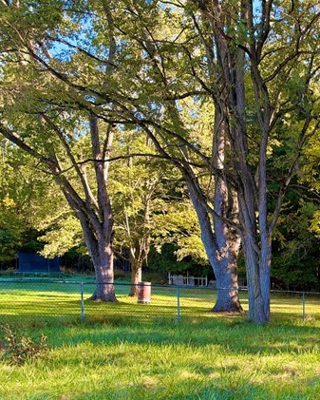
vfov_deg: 31.6
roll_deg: -1.4
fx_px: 675
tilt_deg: -6.7
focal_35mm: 57
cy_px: 352
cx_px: 353
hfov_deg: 24.8
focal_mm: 6.93
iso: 64
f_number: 1.8
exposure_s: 1/213
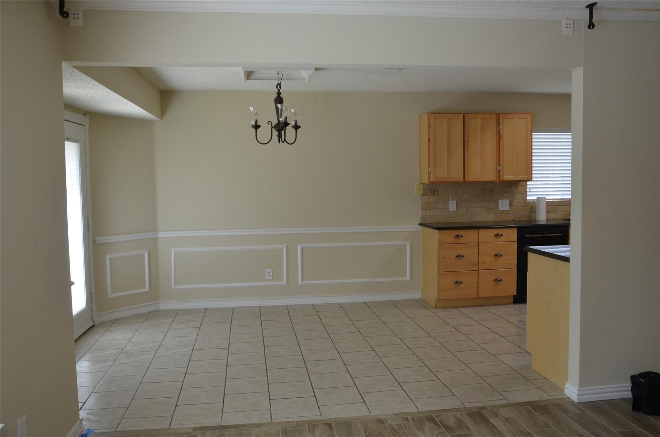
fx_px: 576
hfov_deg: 59.6
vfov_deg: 41.5
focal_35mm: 32
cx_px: 330
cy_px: 218
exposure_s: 1/125
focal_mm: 21
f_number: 5.6
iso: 400
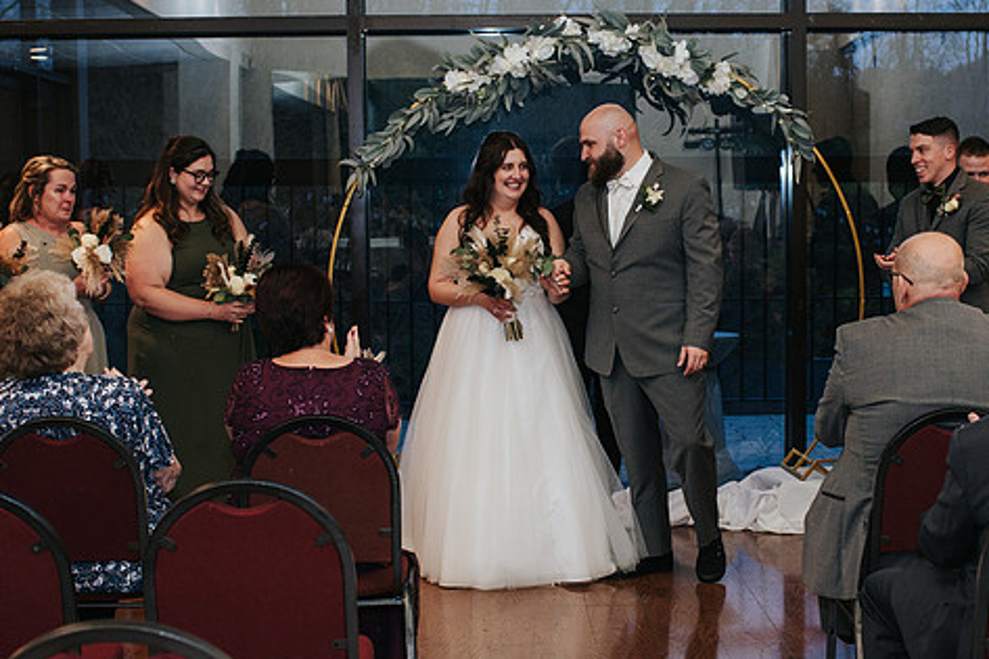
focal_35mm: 65
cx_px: 555
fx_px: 1785
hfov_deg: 30.9
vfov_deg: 20.9
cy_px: 361
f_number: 3.2
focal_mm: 35
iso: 800
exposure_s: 1/200
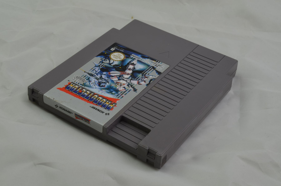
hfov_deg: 33.5
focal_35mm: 60
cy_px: 93
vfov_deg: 22.5
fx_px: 467
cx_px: 140
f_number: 20
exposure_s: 1/2.5
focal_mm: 40
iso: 100
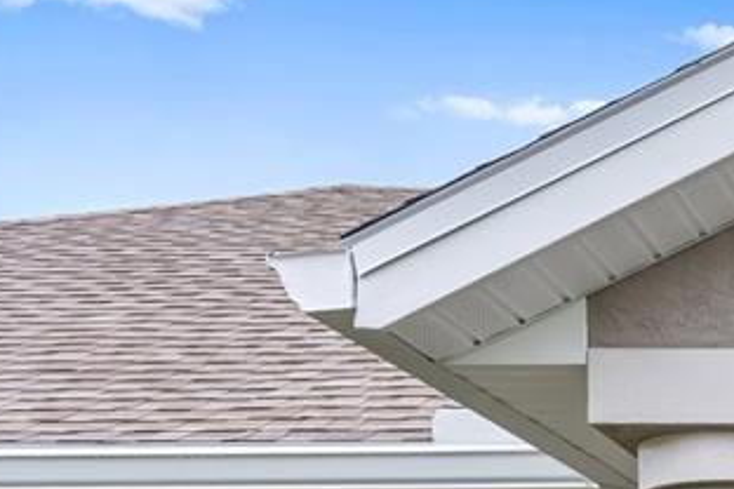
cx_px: 1169
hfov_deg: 20.1
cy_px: 771
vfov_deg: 14.9
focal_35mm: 84
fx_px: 1705
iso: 320
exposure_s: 1/90
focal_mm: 17
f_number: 8
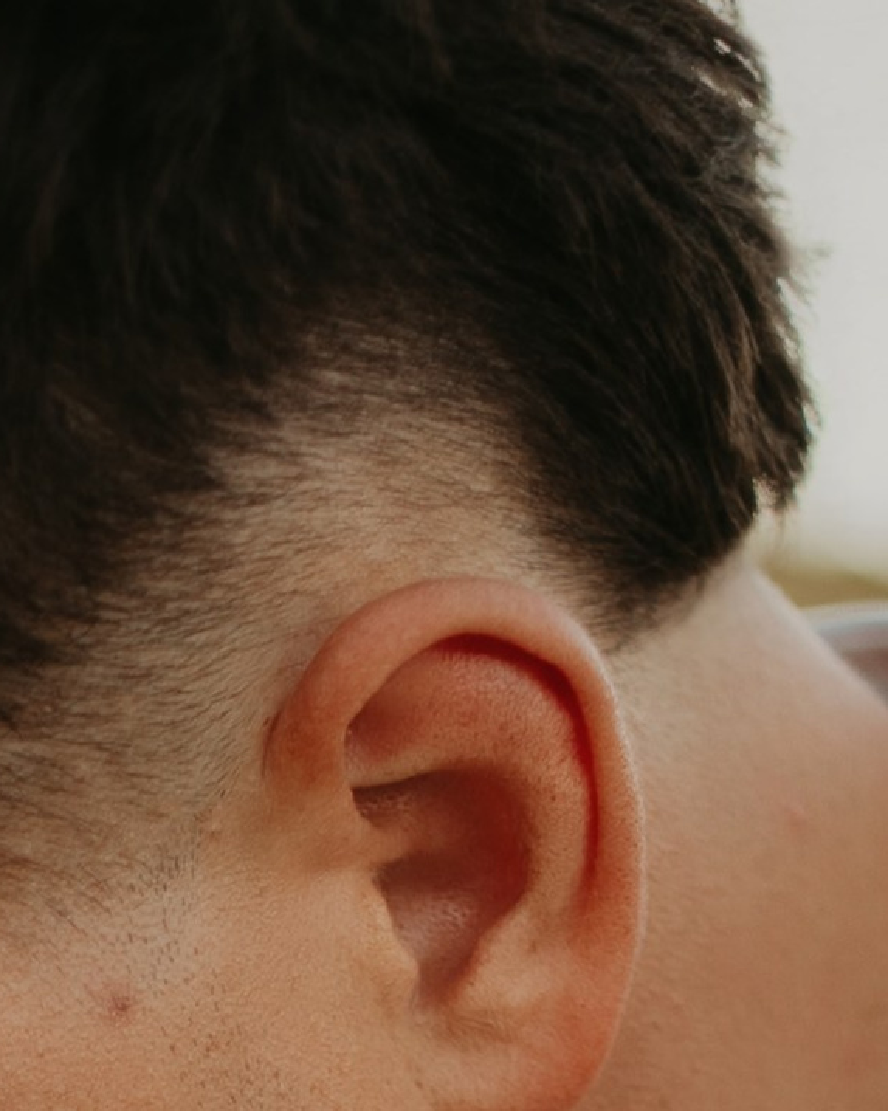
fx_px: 5786
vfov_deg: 9.8
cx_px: -542
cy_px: 2600
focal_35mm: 176
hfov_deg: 8.5
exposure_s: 1/800
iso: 125
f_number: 1.6
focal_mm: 35
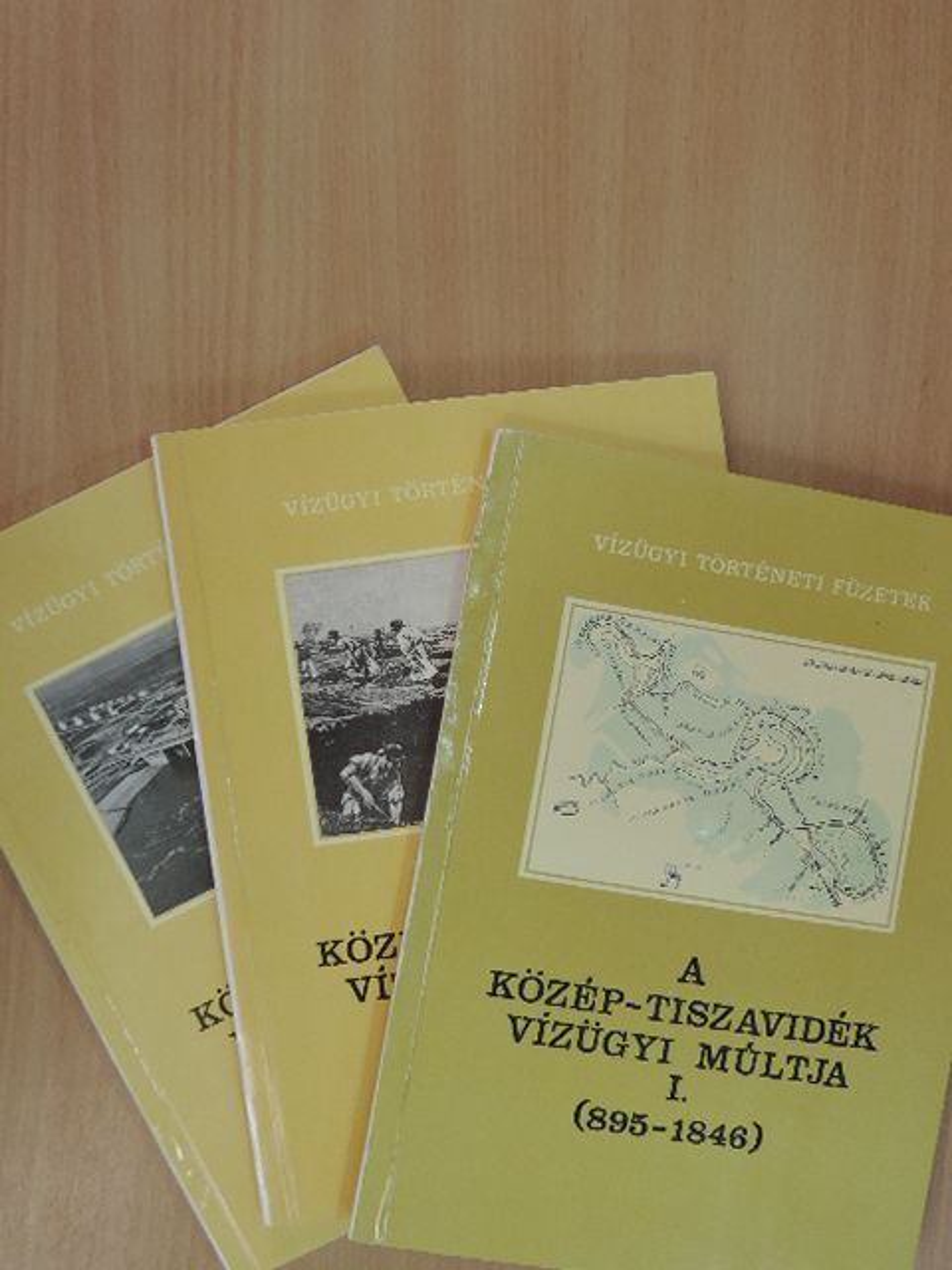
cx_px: 476
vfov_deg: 60.0
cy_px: 635
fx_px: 1100
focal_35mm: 30
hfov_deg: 46.8
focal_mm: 5.3
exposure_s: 1/30
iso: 280
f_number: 3.1
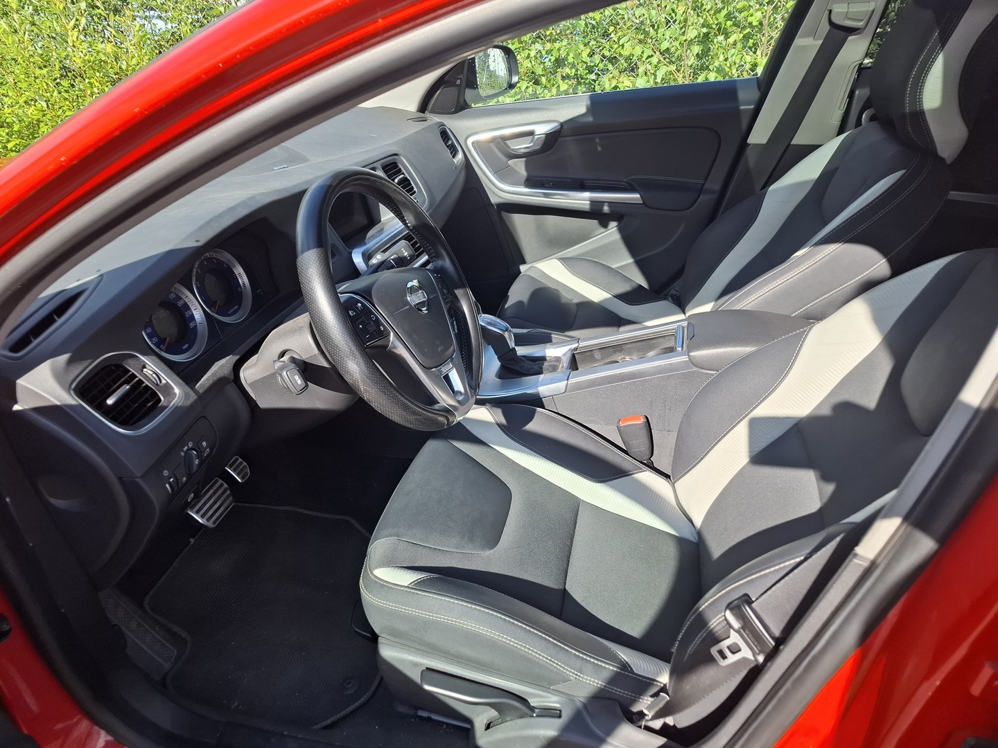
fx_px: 663
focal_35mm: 23
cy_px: 374
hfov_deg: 73.9
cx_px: 499
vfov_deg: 58.9
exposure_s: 1/444
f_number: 1.8
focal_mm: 5.54
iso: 50
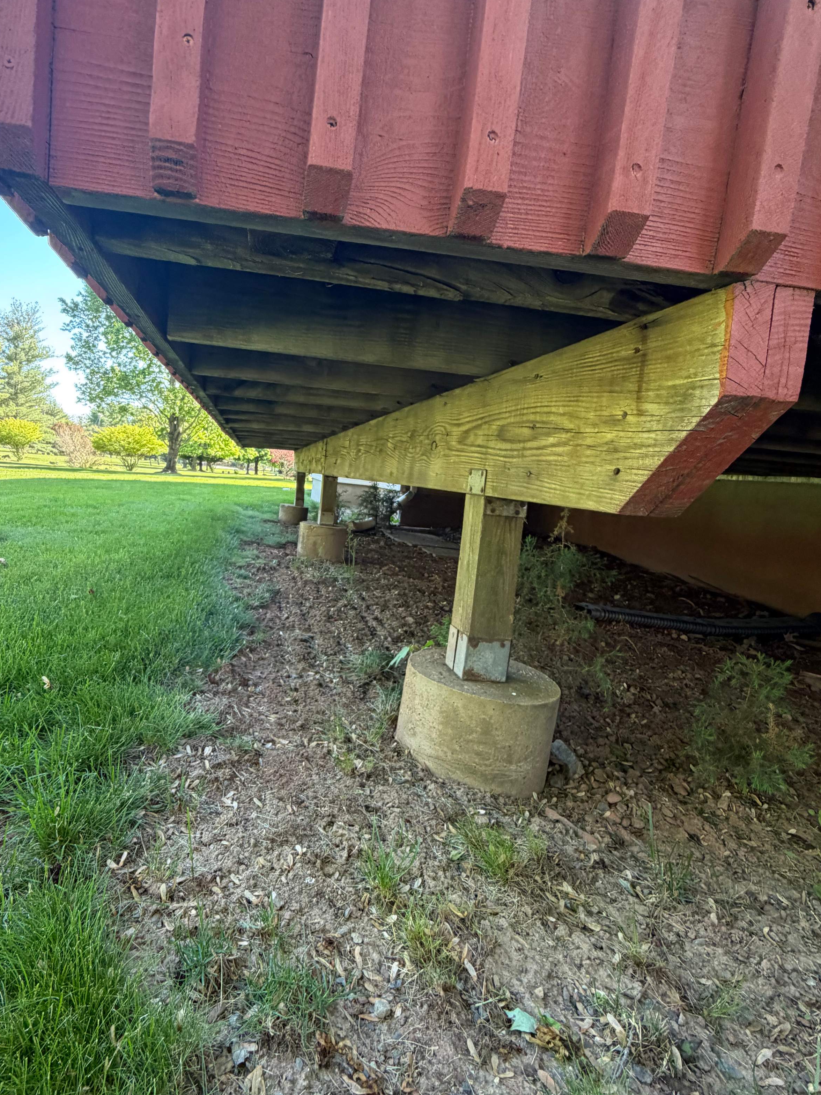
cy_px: 533
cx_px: 311
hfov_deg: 70.5
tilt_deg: -3.7
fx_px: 569
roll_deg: -6.1
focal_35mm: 18
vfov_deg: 87.7
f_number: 2.2
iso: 160
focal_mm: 2.22
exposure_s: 1/121
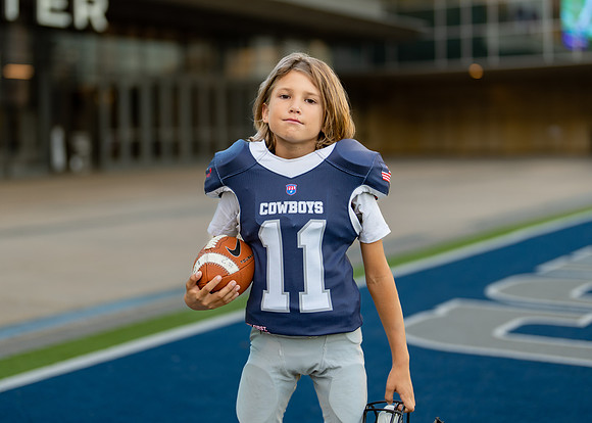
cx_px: 259
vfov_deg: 22.1
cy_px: 168
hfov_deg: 30.6
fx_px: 1079
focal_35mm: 64
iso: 100
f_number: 1.2
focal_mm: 50
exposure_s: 1/400
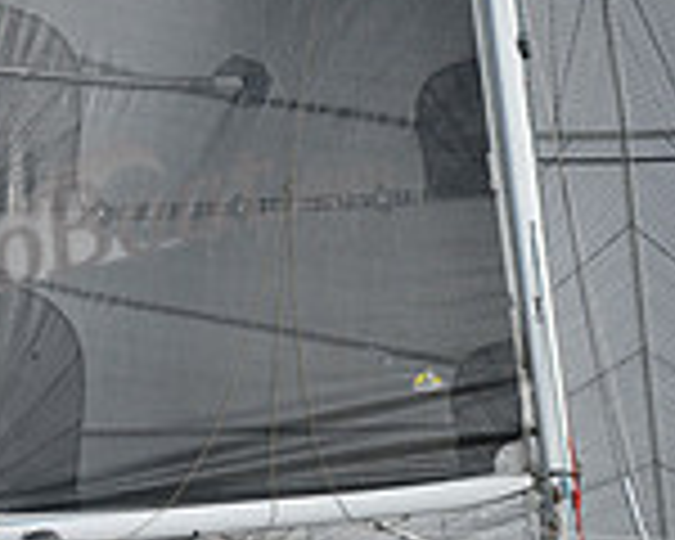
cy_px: 407
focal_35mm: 254
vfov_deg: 6.1
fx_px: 5074
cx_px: 630
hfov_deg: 7.6
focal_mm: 70
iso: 320
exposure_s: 1/1250
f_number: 9
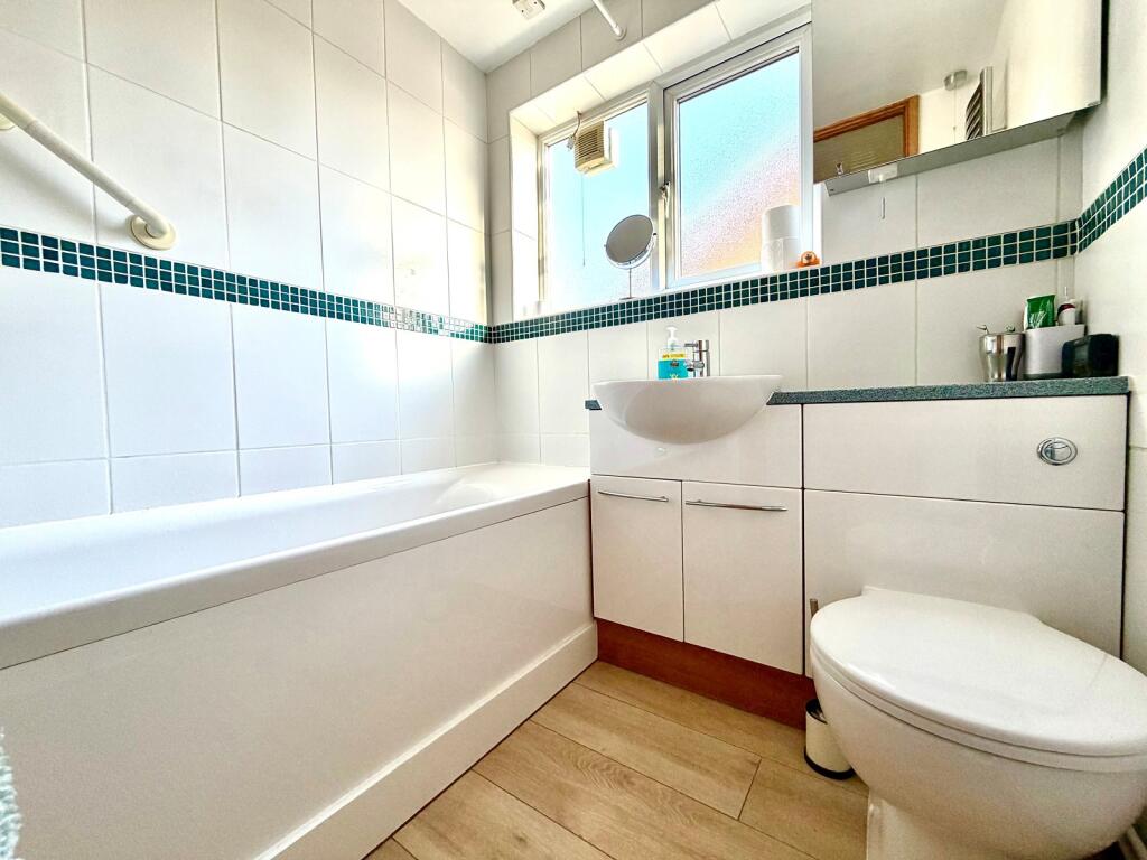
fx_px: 464
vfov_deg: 85.7
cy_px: 430
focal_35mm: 14
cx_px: 574
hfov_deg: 102.1
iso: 125
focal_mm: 2.22
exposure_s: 1/121
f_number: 2.2
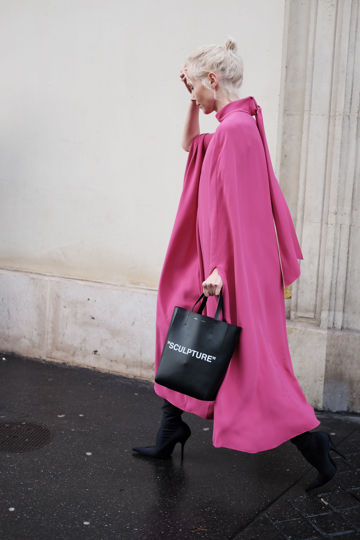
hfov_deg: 25.5
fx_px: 795
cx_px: 180
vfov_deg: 37.5
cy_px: 270
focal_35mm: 53
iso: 640
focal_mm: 35
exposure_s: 1/2000
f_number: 2
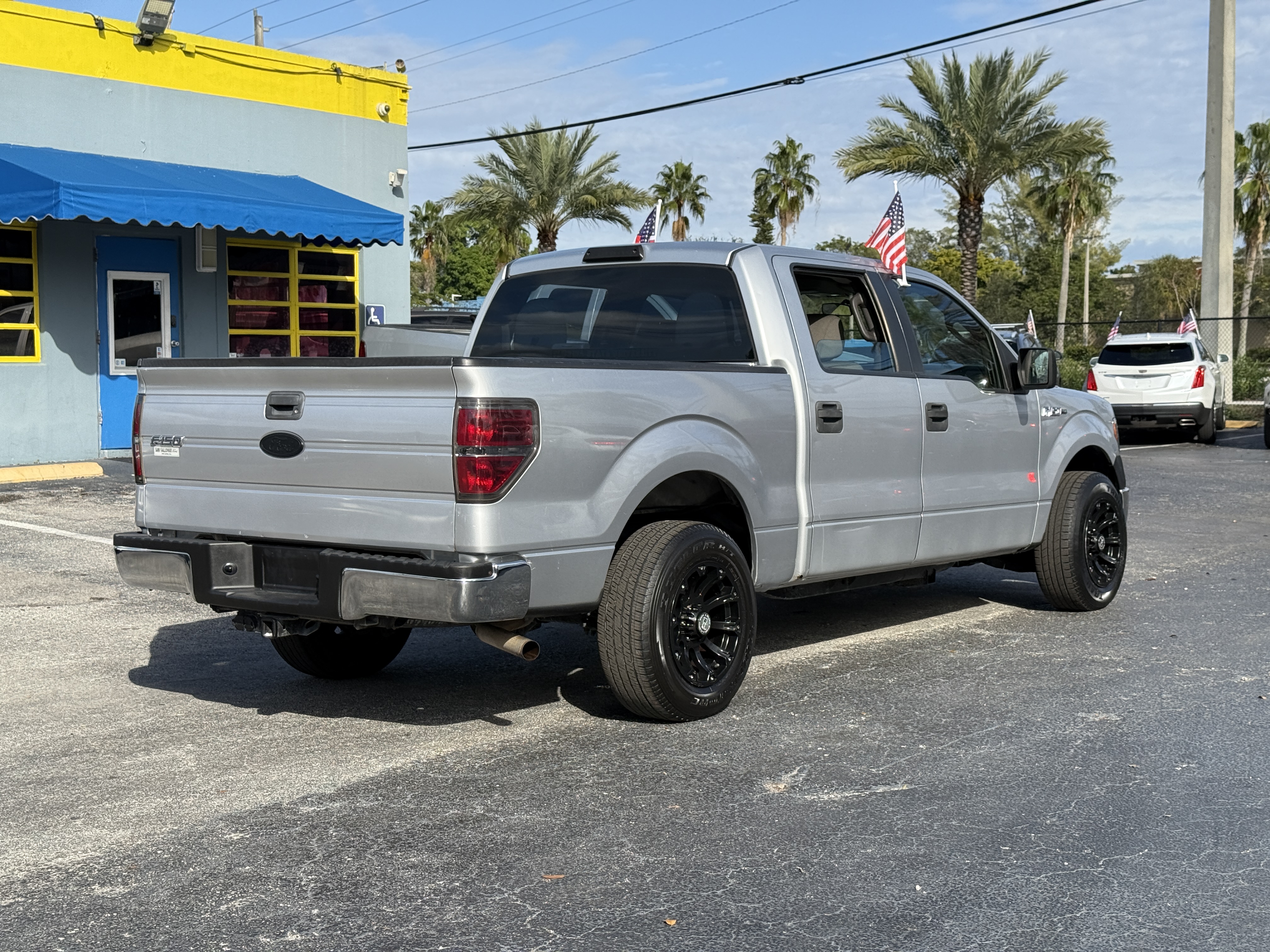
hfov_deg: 39.7
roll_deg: -0.5
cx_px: 635
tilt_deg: -3.1
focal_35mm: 48
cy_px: 476
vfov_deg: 30.3
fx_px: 1761
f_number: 1.78
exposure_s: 1/3891
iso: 64
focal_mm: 6.76
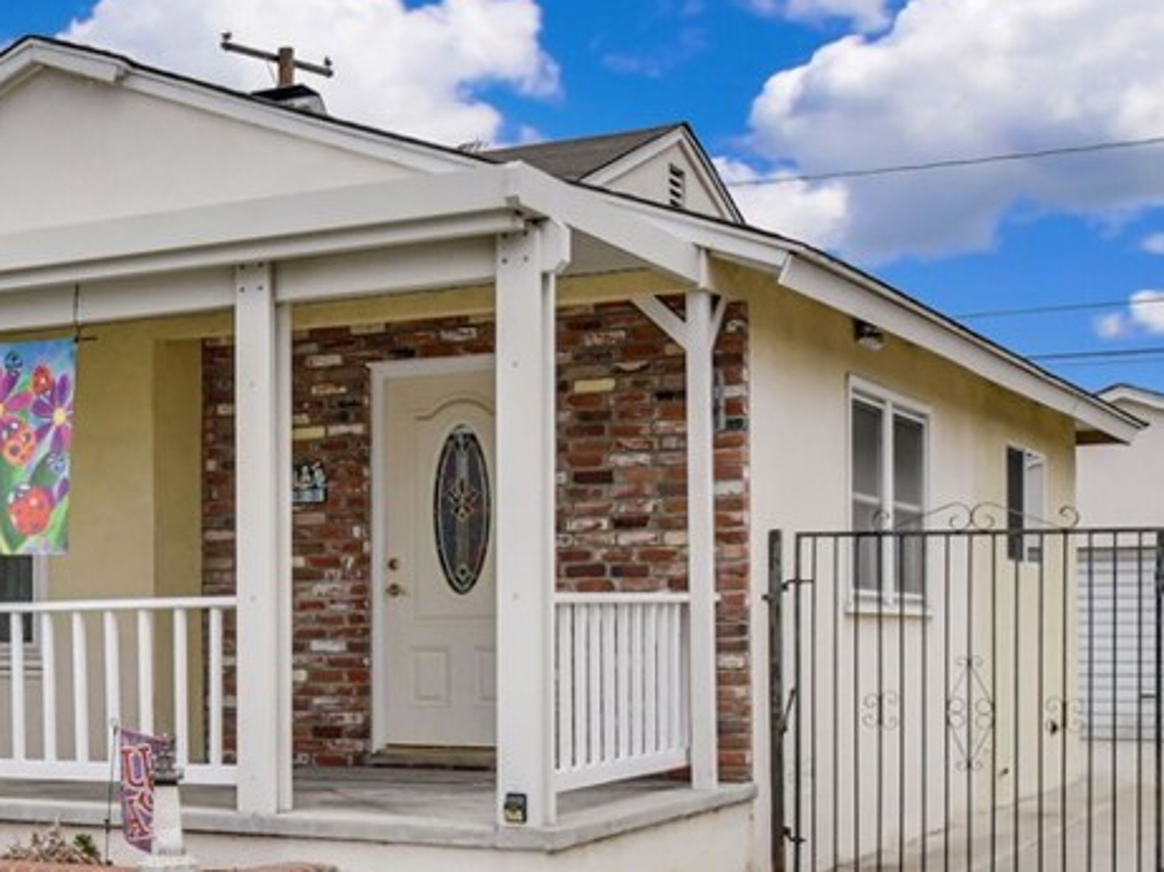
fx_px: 2151
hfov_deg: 28.8
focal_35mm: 64
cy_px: 687
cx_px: 71
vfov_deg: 22.6
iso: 1250
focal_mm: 20
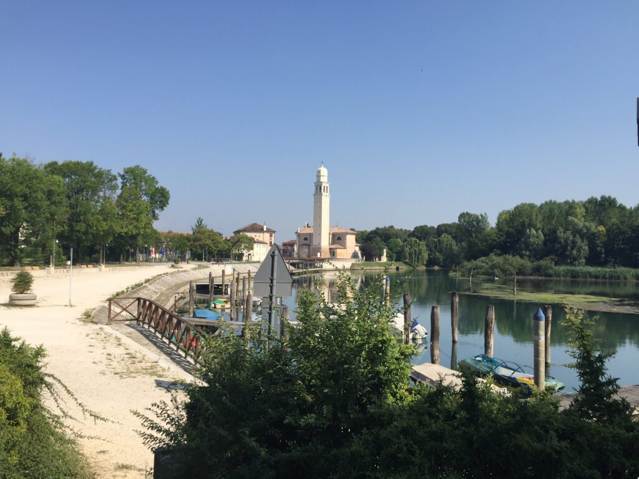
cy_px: 240
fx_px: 535
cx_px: 320
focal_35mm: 29
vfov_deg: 48.2
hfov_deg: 61.7
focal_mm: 4.15
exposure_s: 1/1980
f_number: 2.2
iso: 32
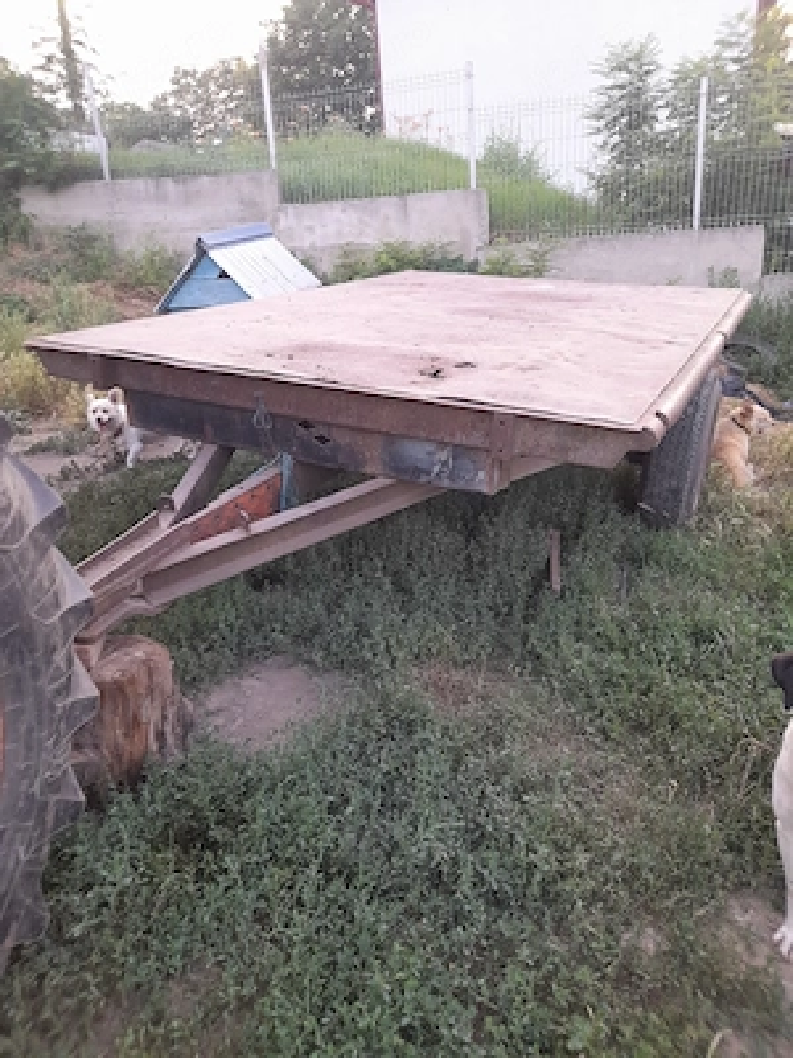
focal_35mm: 25
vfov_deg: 69.4
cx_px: 396
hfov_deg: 54.9
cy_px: 529
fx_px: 764
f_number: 2
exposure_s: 1/50
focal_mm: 4.6
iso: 80
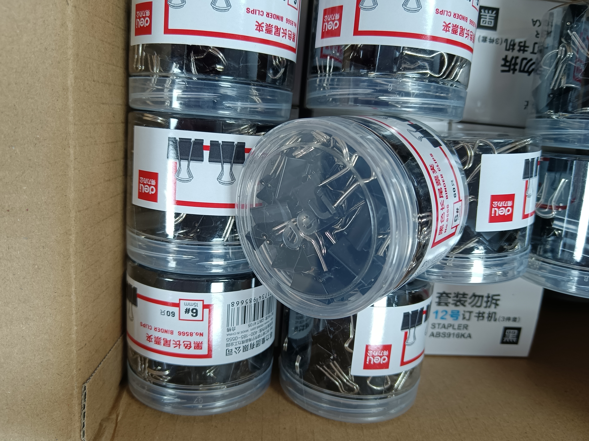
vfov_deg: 51.4
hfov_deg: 65.3
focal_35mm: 27
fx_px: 459
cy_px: 220
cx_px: 294
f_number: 1.9
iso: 235
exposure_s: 1/50
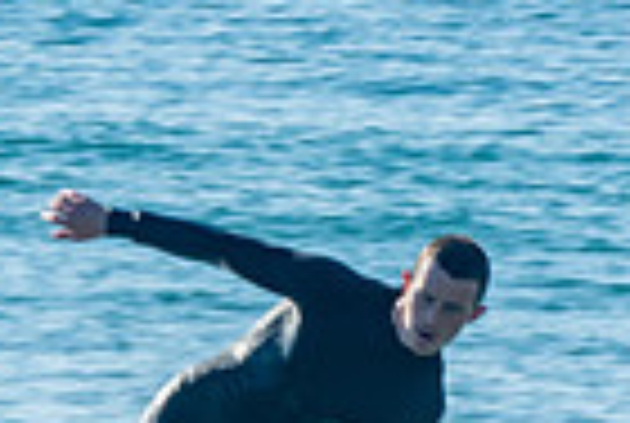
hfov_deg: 0.8
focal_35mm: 2479
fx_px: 43475
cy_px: 587
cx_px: 230
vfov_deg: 0.6
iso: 100
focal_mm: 400
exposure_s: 1/50
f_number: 18
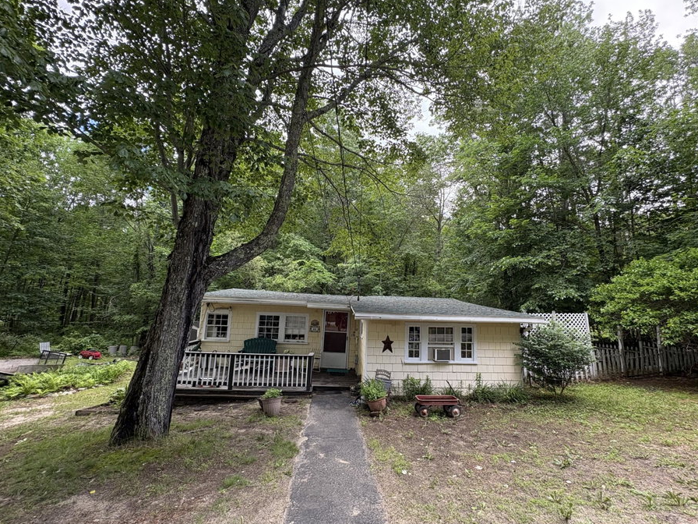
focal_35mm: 16
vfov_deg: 78.1
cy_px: 265
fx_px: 323
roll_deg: -2.5
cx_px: 370
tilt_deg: +8.2
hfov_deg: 94.4
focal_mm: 2.22
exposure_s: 1/168
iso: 64
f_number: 2.2
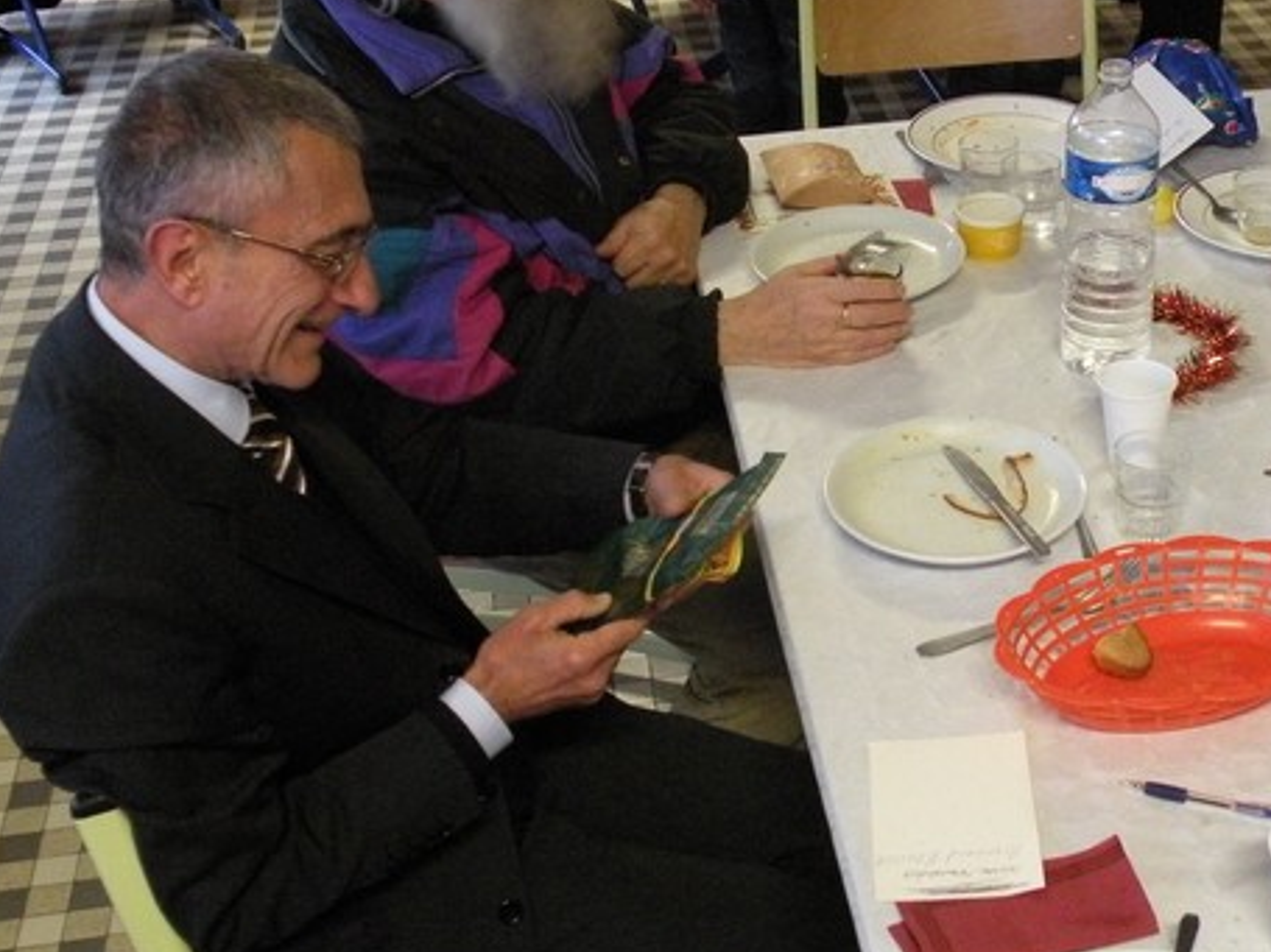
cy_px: 329
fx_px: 2129
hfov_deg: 32.9
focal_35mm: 58
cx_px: 880
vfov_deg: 25.1
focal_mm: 5.8
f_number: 3.2
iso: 400
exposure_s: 1/23
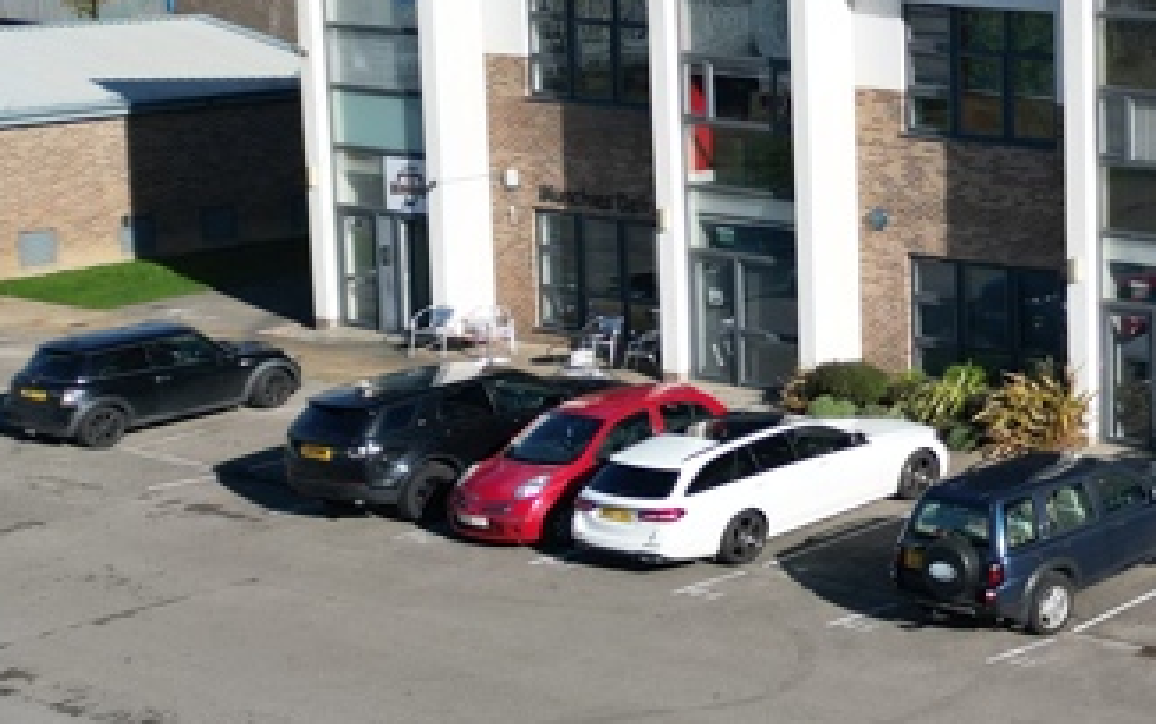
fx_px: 2521
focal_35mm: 80
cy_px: 138
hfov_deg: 21.3
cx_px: 1784
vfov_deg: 16.2
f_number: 1.7
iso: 150
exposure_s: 1/3200
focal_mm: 6.72
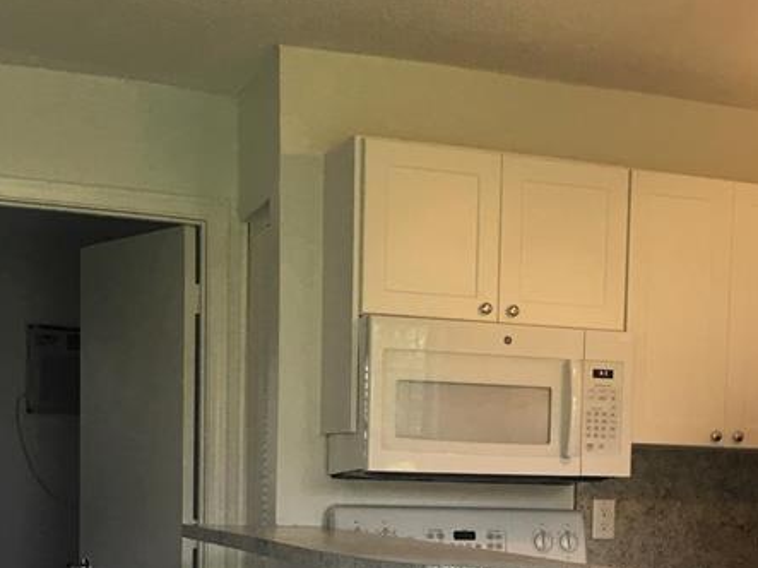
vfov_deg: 21.2
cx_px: 532
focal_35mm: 67
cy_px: 565
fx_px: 1467
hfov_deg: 28.7
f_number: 2.2
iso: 25
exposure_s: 1/30
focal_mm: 4.15
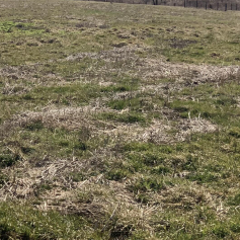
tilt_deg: -6.5
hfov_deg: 23.5
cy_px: 7
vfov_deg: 23.1
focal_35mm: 72
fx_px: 565
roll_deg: -0.4
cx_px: 36
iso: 20
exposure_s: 1/3788
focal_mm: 3
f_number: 1.8
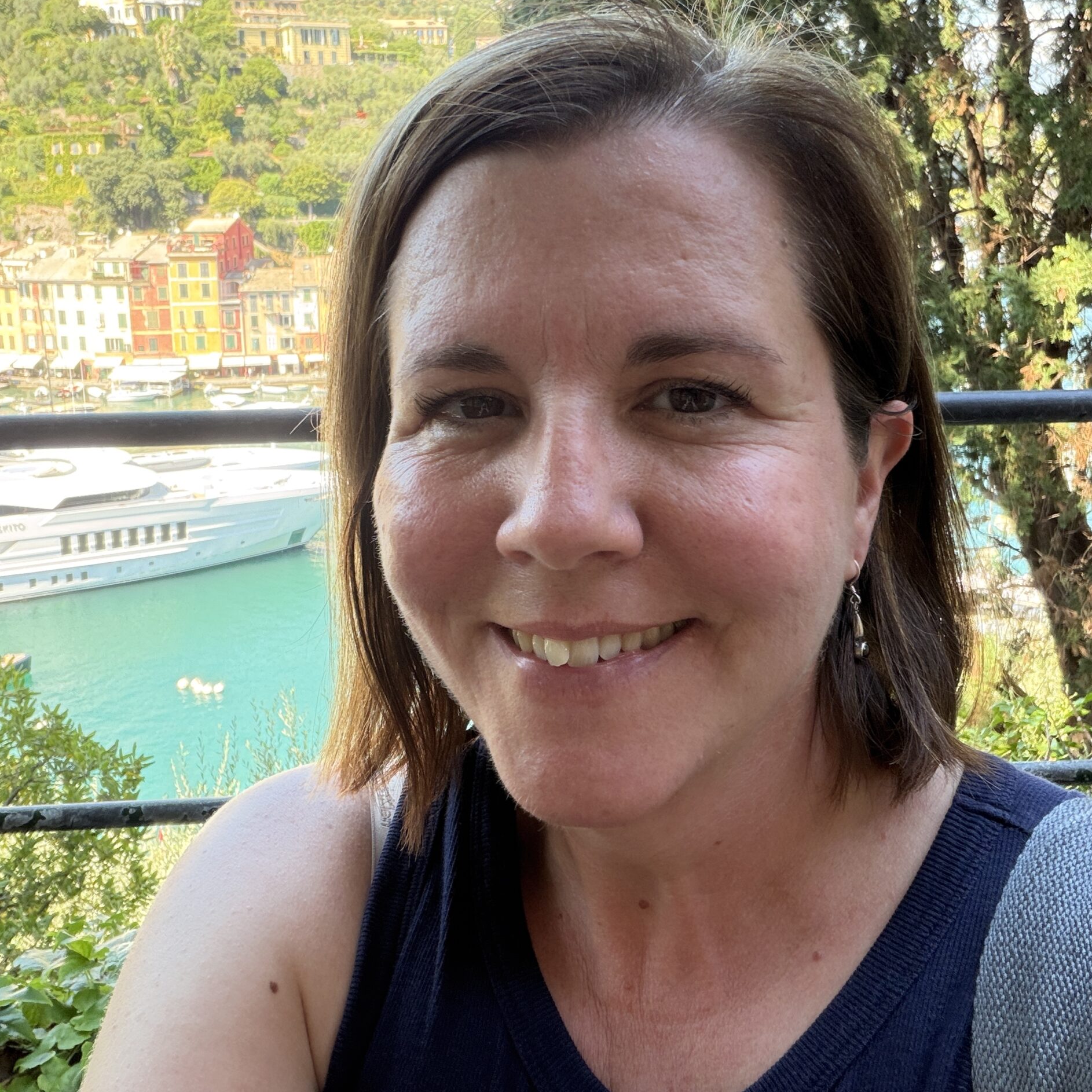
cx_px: 537
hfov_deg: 46.0
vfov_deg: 46.0
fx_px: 1285
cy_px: 481
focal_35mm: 36
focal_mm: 2.71
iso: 80
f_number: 1.9
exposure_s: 1/79
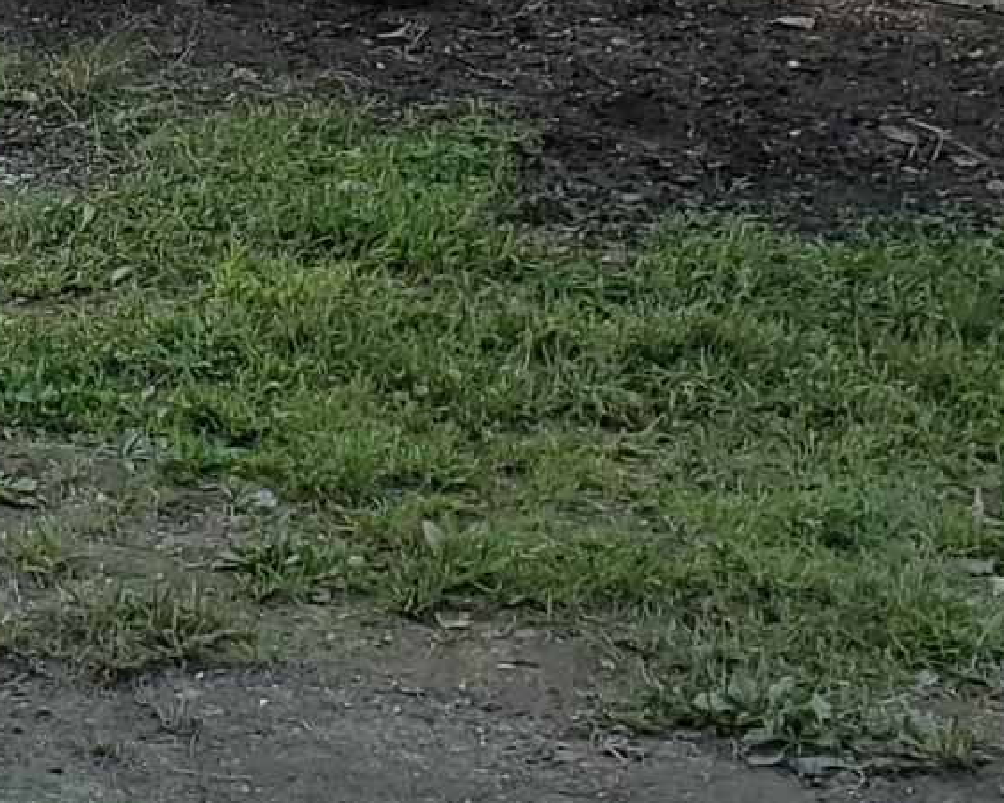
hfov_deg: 13.6
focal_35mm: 135
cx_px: -374
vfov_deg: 10.0
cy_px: -1099
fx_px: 4011
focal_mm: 4.3
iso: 50
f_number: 2.4
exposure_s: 1/130
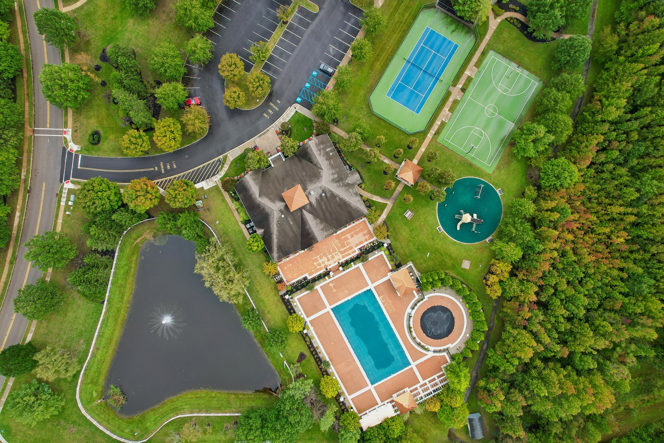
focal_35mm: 22
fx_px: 406
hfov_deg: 78.6
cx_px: 332
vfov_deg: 57.2
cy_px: 222
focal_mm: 8.4
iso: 100
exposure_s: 1/500
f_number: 2.8
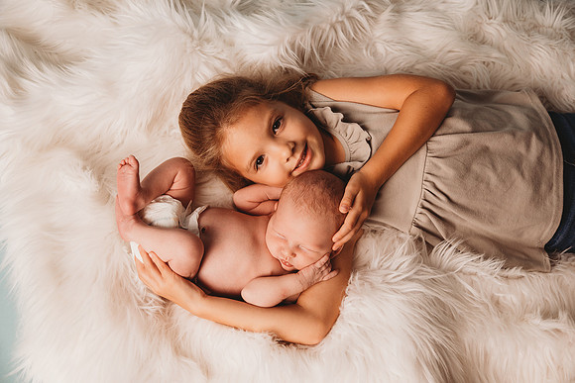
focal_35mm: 46
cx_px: 288
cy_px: 192
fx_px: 735
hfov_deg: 42.7
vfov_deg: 29.3
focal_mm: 46
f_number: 4
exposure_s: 1/160
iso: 160
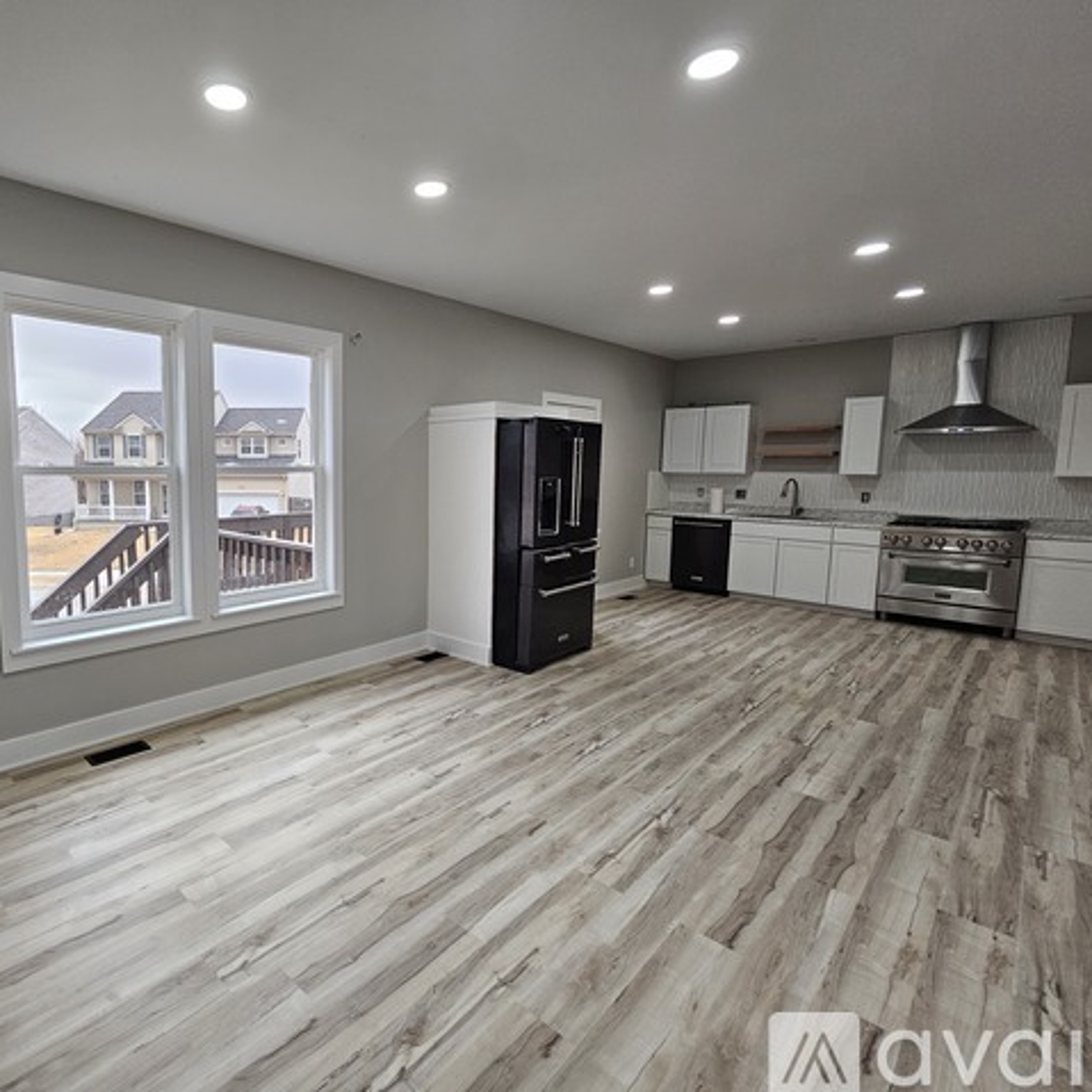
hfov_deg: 84.8
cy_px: 533
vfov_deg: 87.4
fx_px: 571
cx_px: 377
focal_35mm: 16
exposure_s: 1/60
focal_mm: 2.2
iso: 80
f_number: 2.2
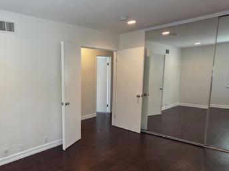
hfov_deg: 66.6
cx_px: 54
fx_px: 159
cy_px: 102
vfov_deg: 56.4
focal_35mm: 24
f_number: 1.9
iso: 160
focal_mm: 2.2
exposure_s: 1/120
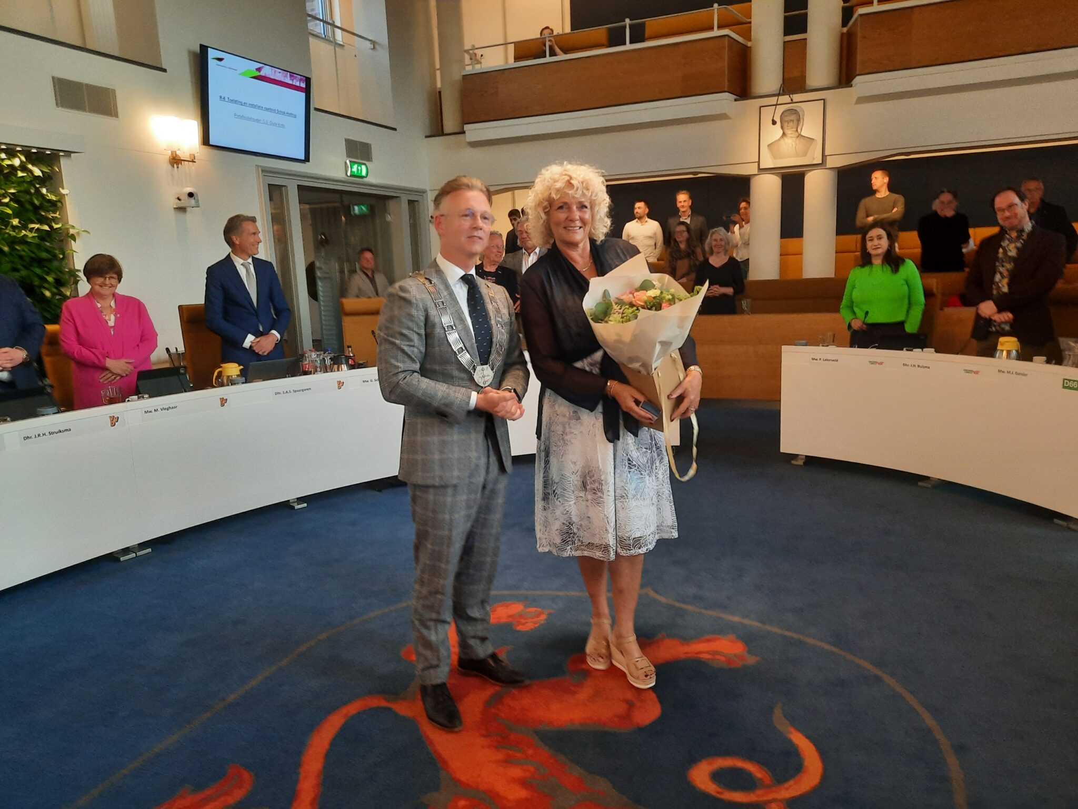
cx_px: 539
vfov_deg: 54.9
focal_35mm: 25
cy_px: 404
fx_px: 779
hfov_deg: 69.4
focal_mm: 4.6
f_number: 2
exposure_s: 1/60
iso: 250
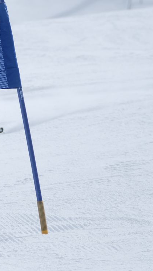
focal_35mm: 555
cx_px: -127
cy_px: 89
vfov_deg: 3.9
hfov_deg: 2.2
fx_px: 4002
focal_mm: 165
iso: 100
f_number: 5.3
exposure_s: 1/1250
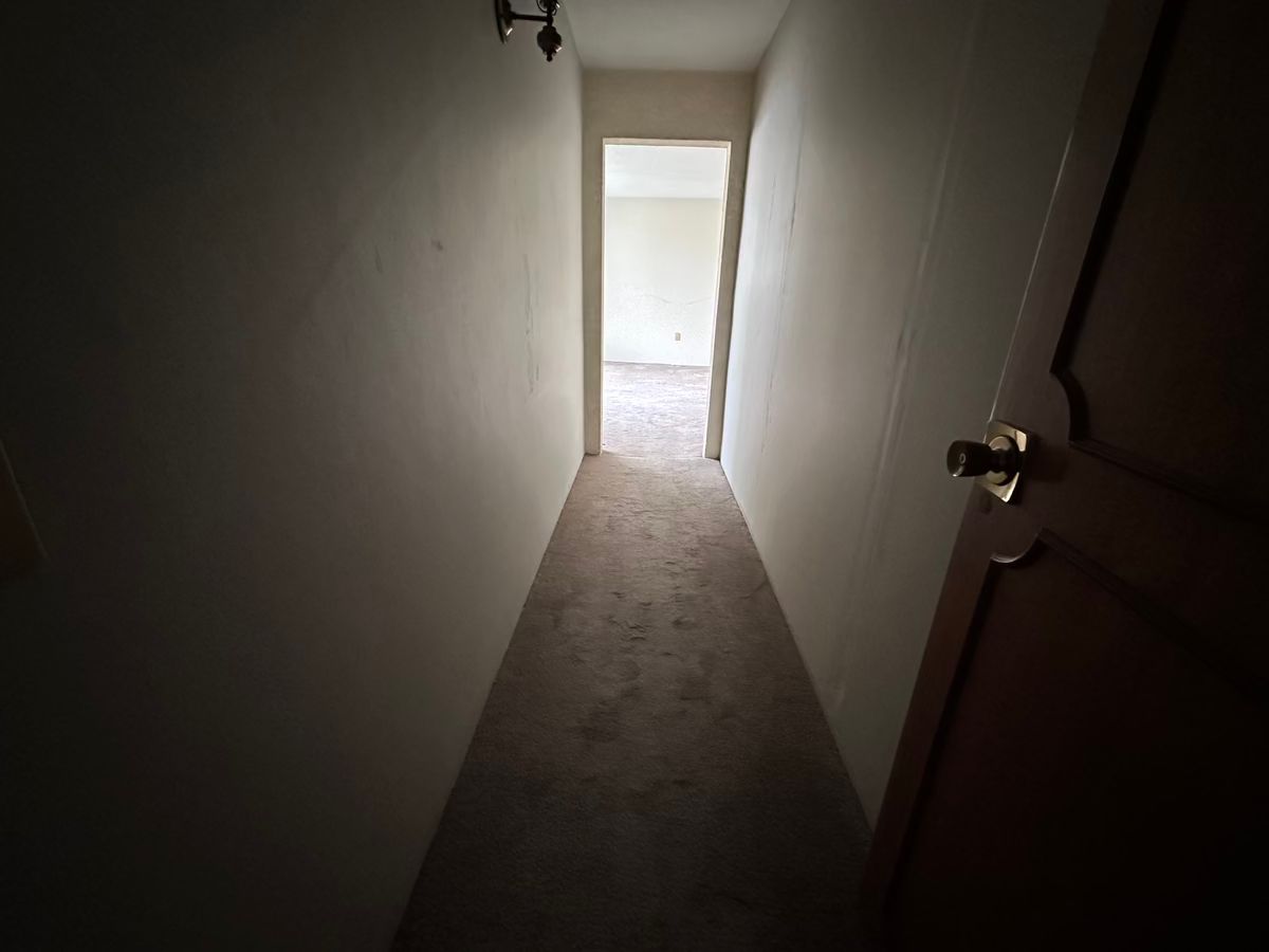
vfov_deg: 85.7
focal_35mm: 14
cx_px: 634
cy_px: 476
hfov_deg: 102.1
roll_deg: -0.9
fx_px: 513
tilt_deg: -19.9
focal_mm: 2.22
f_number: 2.2
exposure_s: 1/60
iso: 500
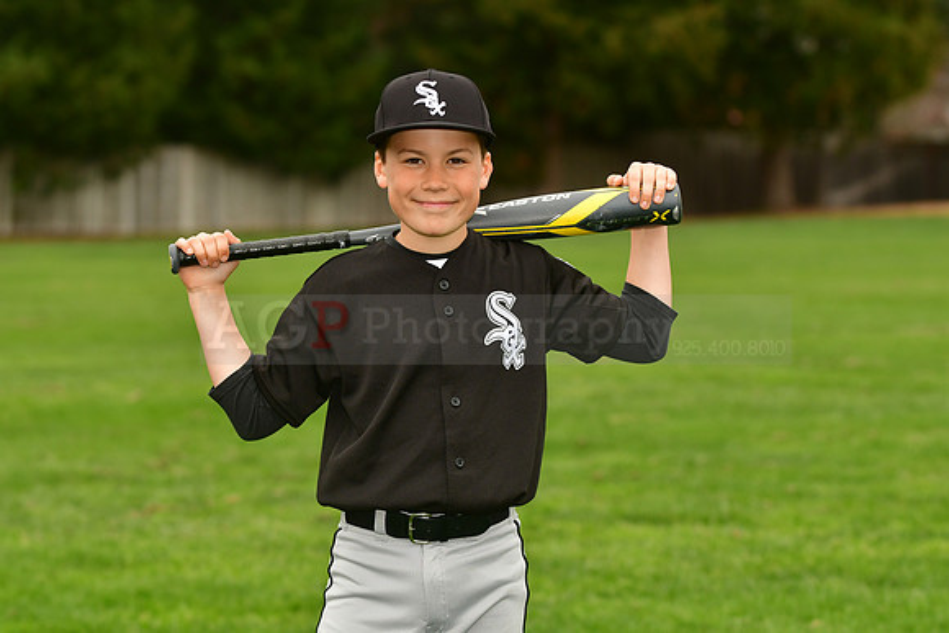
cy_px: 316
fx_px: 4153
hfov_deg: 13.0
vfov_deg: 8.7
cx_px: 474
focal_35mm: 158
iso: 320
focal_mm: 105
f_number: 4
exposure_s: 1/1250
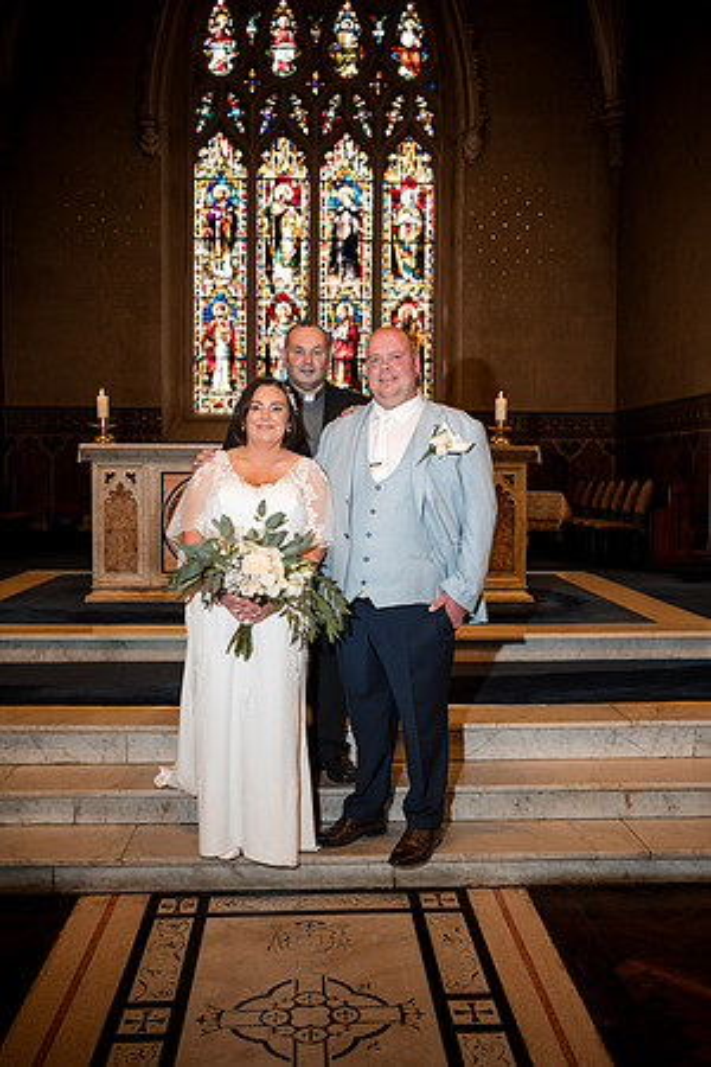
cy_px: 534
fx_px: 1037
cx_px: 356
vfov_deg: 54.4
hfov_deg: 37.9
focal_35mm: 35
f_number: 3.5
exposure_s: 1/200
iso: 800
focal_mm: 35
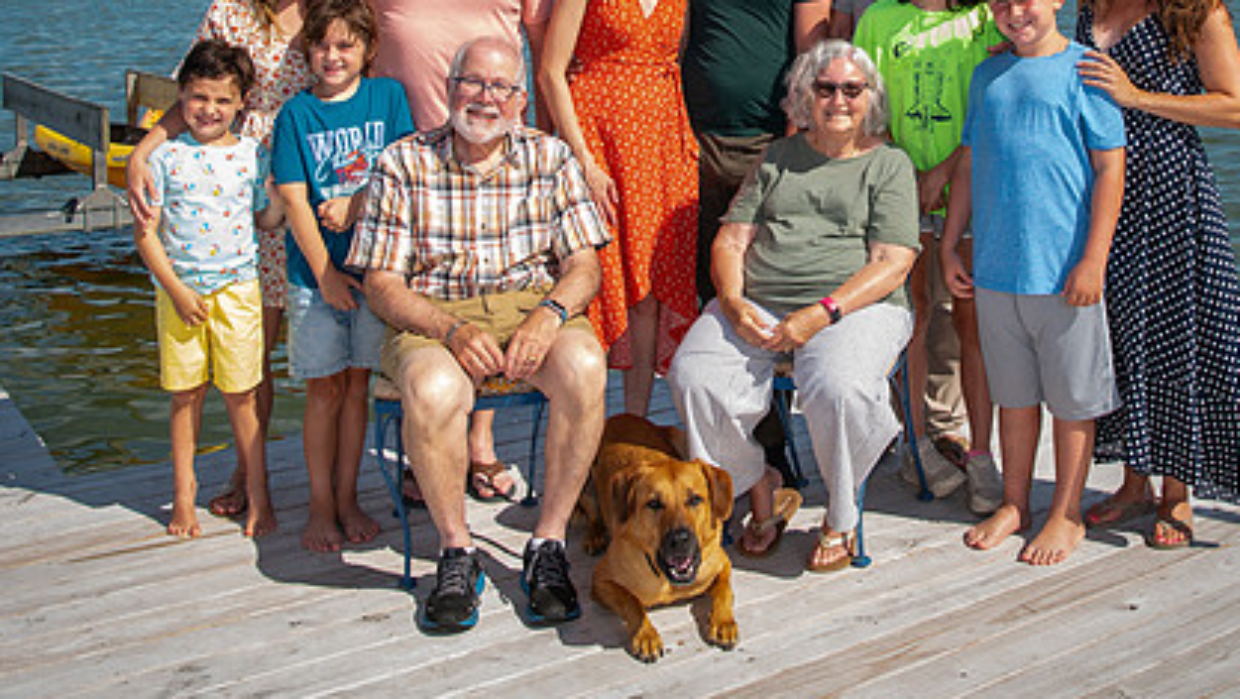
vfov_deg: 26.0
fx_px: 1447
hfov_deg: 45.8
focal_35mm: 44
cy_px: 26
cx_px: 803
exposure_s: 1/200
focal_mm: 24
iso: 50
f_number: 7.1
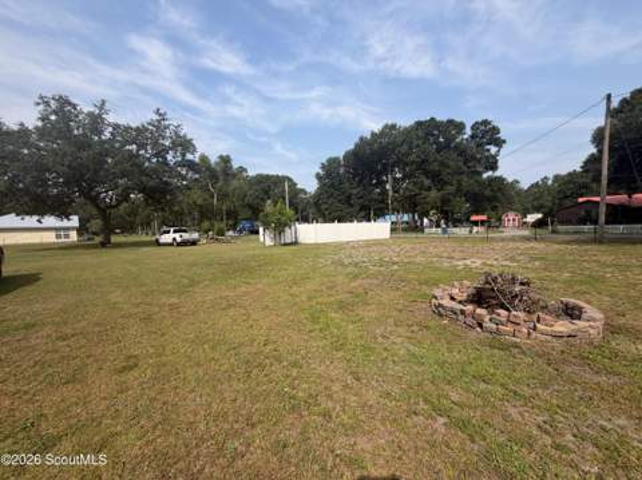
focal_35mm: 14
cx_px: 321
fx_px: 259
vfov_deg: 85.6
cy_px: 240
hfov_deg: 102.1
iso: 25
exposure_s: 1/770
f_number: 2.2
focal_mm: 2.22
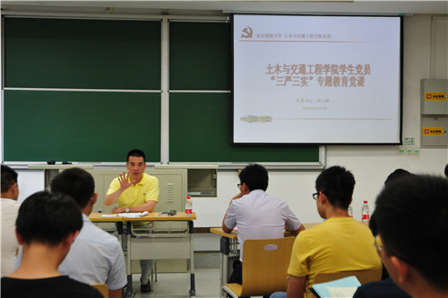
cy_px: 149
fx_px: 652
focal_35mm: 52
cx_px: 224
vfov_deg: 25.7
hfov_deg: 37.9
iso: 800
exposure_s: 1/50
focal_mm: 35
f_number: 4.5
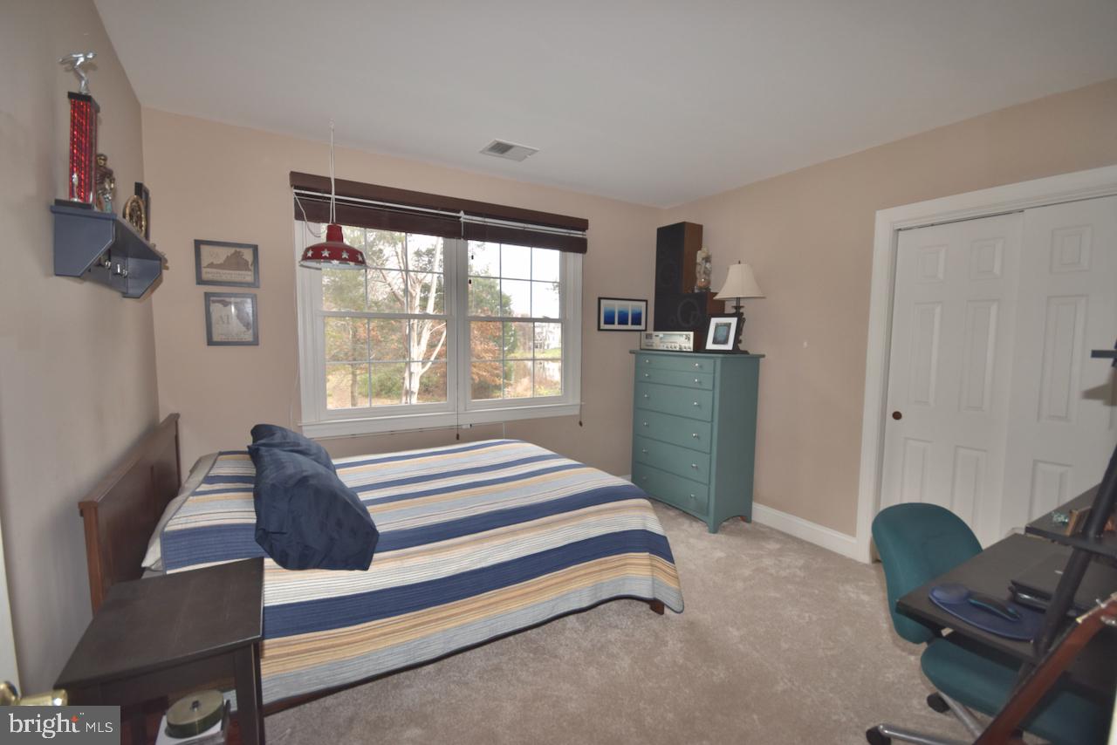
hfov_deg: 100.4
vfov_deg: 77.4
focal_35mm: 15
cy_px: 372
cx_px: 558
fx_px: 465
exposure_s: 1/60
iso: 400
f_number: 5.6
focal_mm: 10
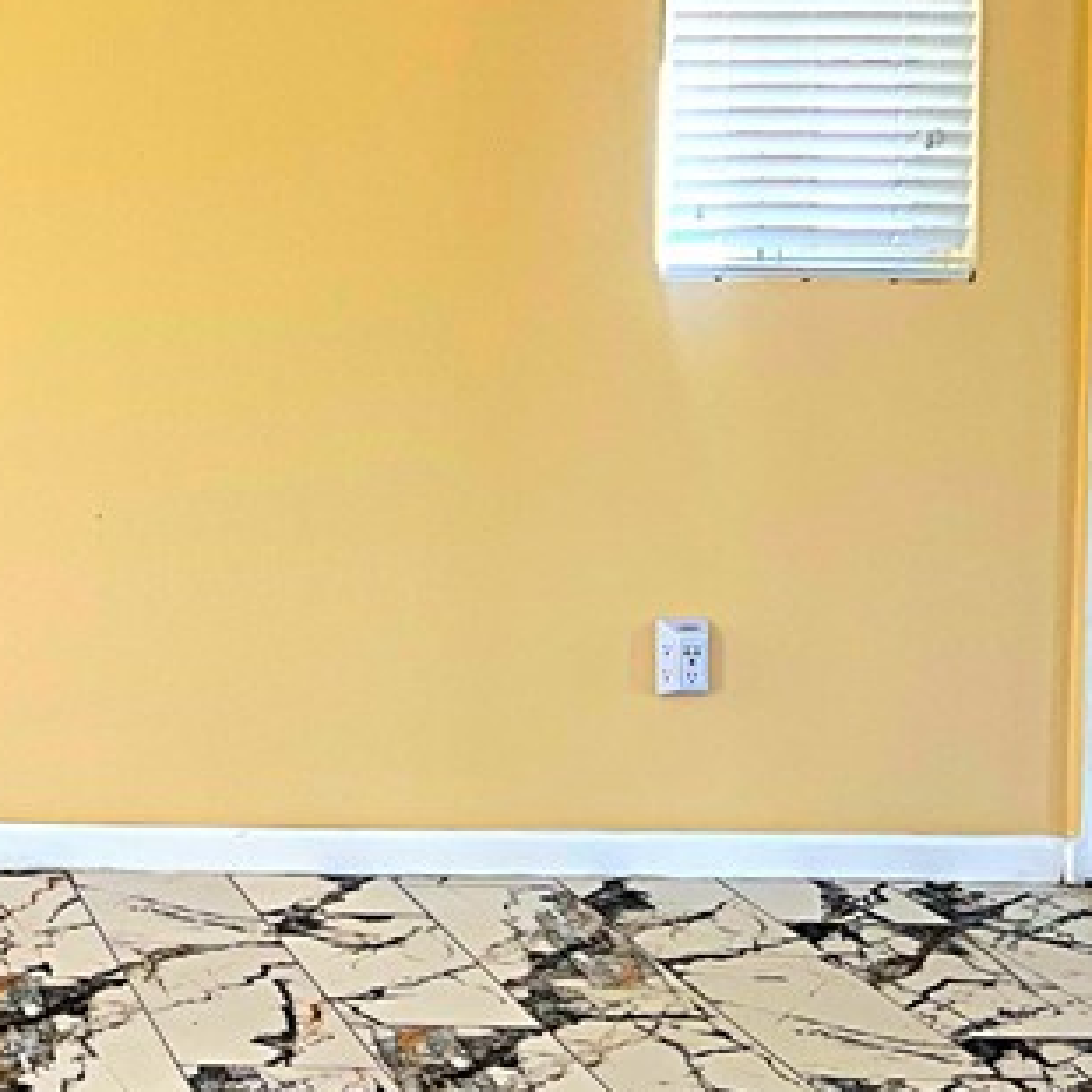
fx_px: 2712
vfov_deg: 22.4
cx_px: -391
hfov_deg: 20.5
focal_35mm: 76
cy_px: 208
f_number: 1.5
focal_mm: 5.7
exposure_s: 1/387
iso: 50
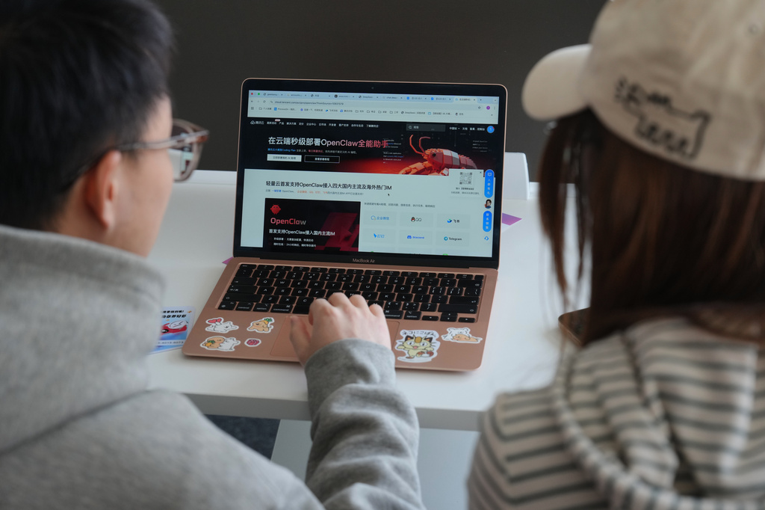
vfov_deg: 20.6
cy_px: 255
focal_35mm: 66
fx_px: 1402
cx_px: 382
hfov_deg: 30.5
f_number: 5
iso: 800
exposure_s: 1/250
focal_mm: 66
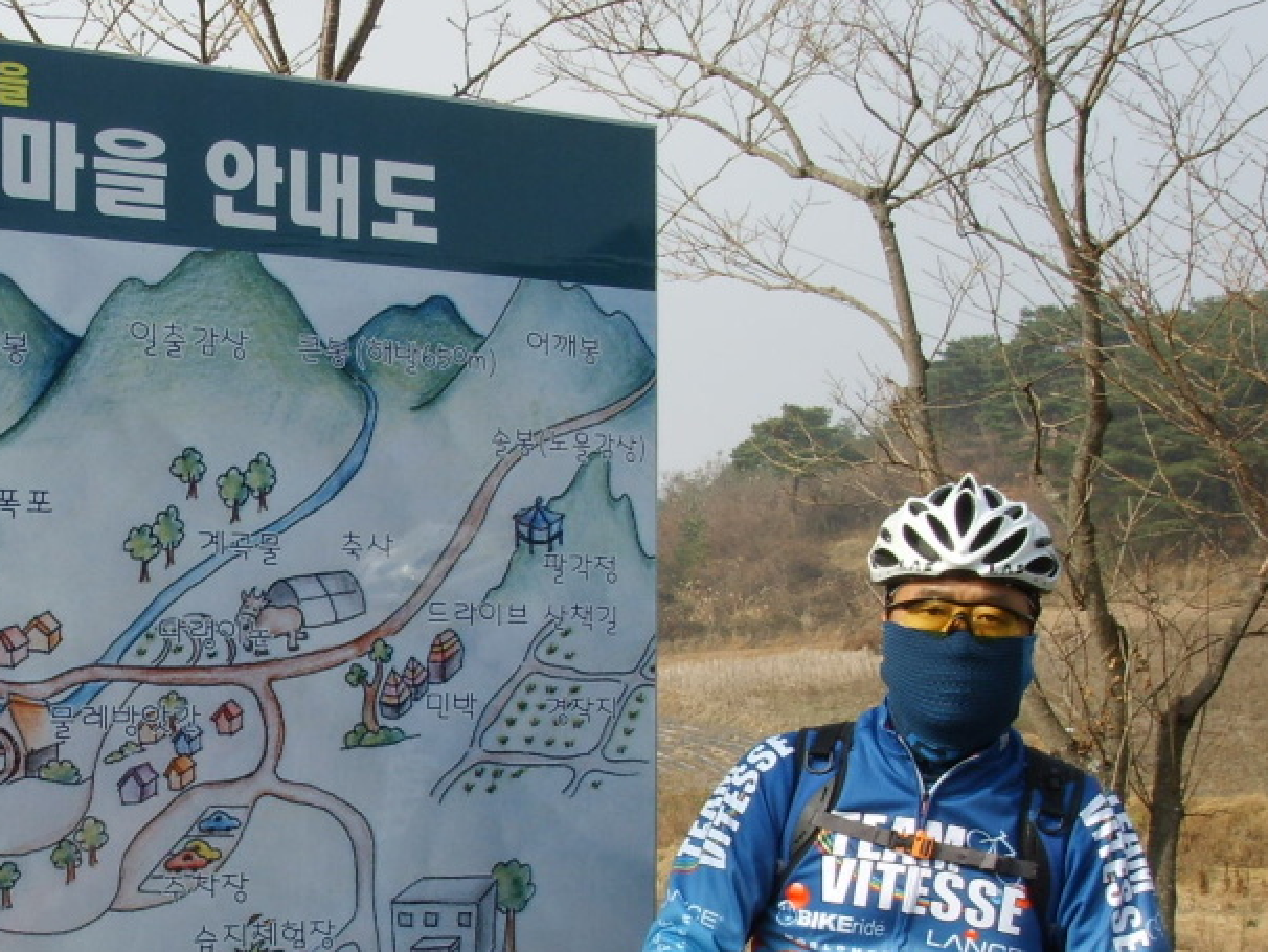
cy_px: 778
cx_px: 253
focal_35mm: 76
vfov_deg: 19.2
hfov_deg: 25.2
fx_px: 2785
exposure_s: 1/180
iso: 50
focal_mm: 7.7
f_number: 6.5
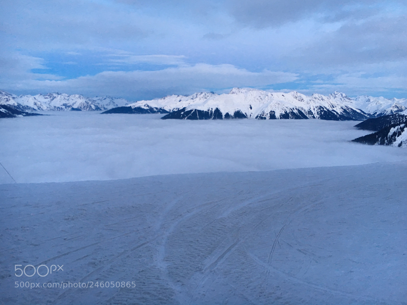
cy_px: 148
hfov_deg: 60.0
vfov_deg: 46.8
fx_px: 353
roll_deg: -0.2
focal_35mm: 30
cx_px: 209
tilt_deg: -6.5
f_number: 2.2
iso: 80
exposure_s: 1/33
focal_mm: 4.15
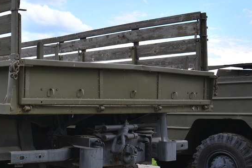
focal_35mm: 72
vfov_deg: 18.9
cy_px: 76
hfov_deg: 26.5
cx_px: -2
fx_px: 504
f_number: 8
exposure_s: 1/250
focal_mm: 22
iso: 180
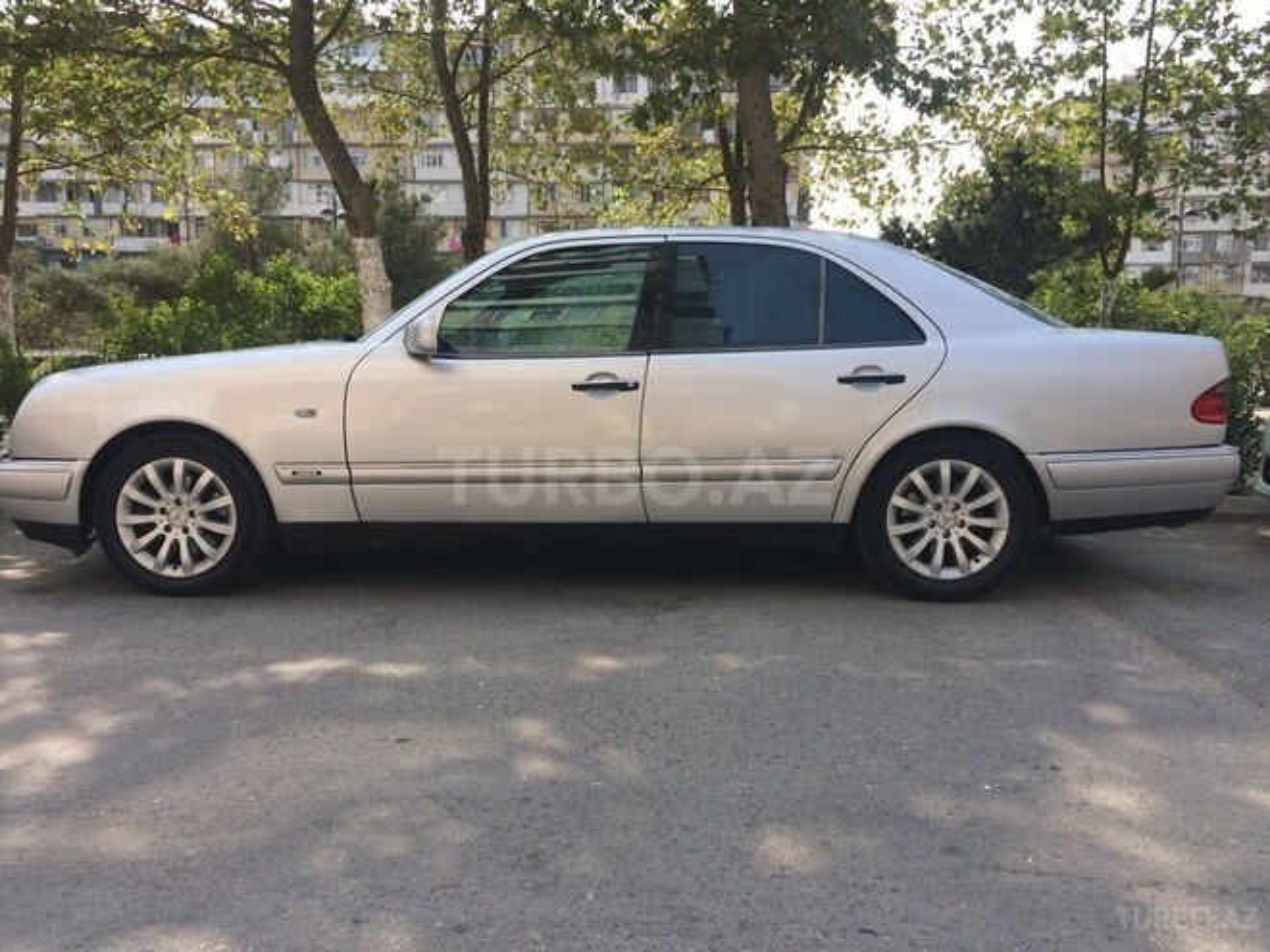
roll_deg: -1.0
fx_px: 1064
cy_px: 476
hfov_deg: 61.7
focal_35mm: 29
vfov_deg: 48.2
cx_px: 635
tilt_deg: -9.4
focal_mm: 4.15
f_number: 2.2
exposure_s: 1/954
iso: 32
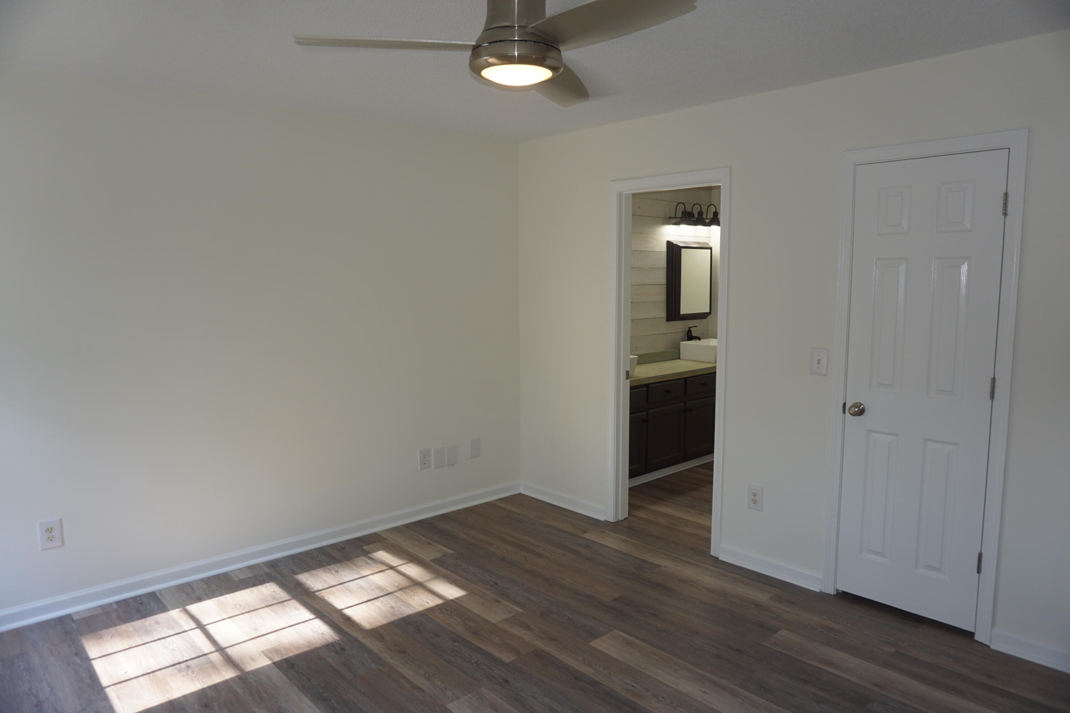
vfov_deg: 53.1
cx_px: 535
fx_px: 713
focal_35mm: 24
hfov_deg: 73.7
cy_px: 356
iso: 125
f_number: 4
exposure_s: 1/60
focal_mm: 16
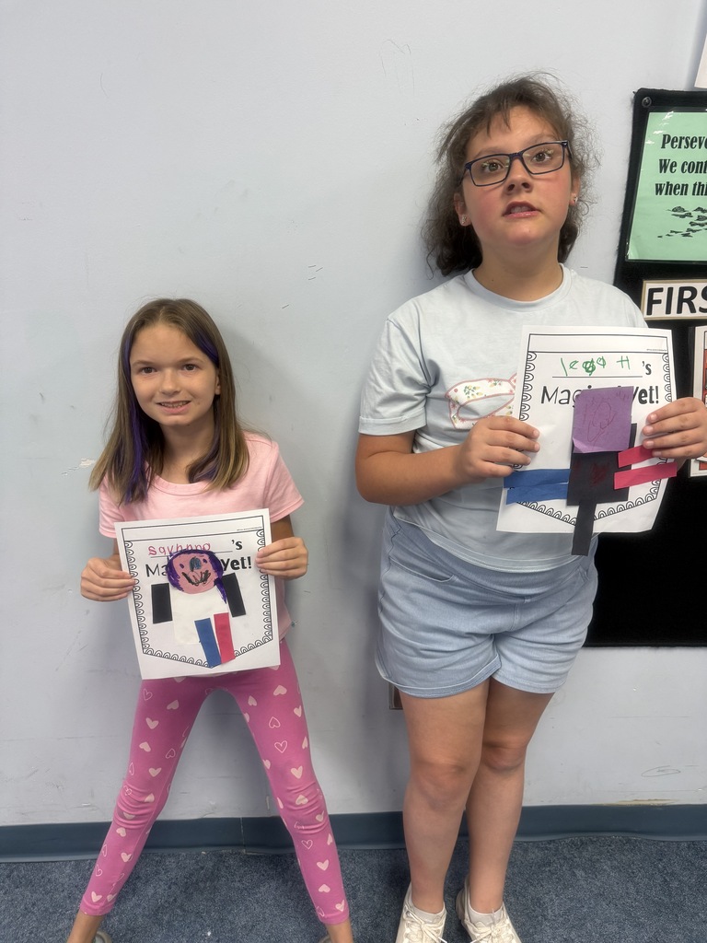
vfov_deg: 71.6
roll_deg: +0.0
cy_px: 472
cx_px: 354
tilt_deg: -21.2
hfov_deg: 56.8
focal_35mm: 24
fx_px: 654
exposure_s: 1/120
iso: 200
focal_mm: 6.76
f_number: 1.78
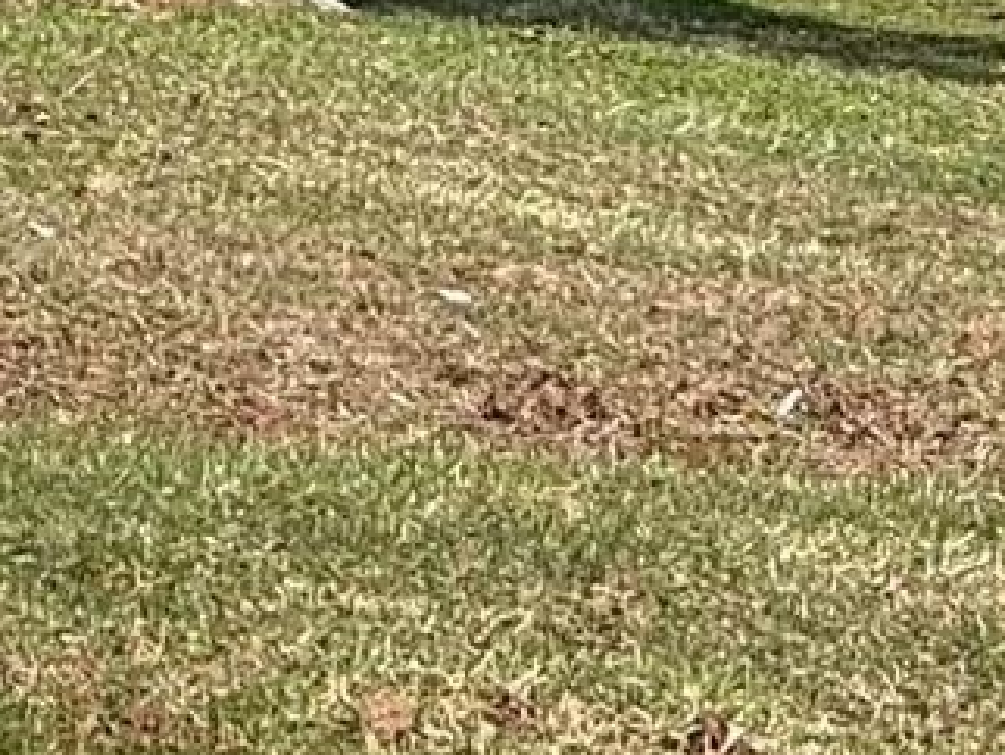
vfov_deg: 1.9
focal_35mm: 763
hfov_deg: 2.6
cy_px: -708
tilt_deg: +4.9
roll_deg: +2.1
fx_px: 22169
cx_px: -1508
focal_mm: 15.66
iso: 50
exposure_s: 1/1064
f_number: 2.8
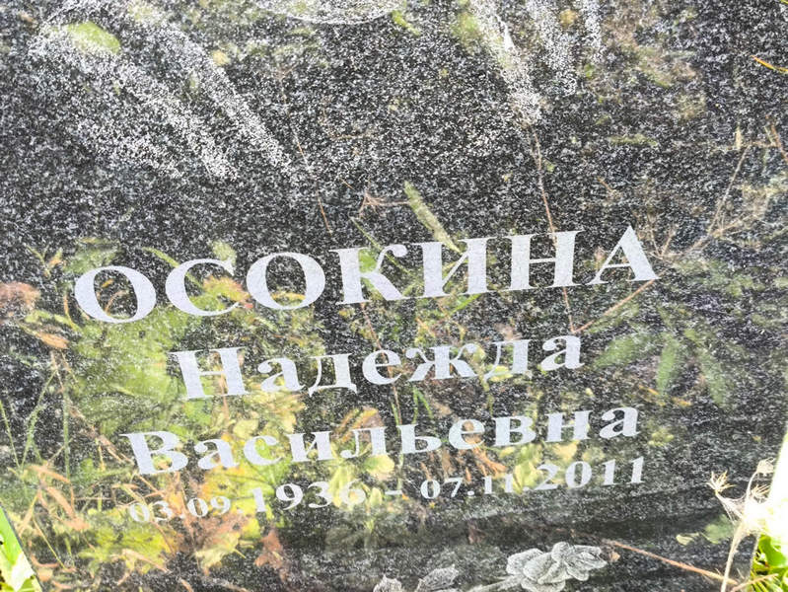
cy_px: 296
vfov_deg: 29.1
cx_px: 394
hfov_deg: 38.2
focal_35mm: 50
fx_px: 1139
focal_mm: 4.71
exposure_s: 1/50
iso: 64
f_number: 1.7
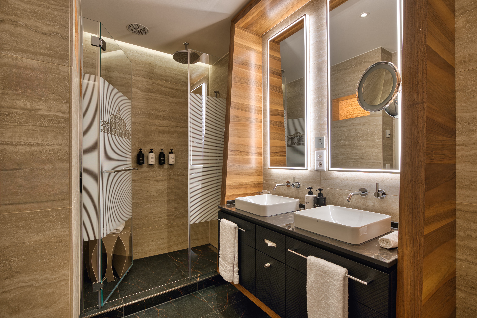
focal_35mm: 17
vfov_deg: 70.4
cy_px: 159
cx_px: 238
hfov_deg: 93.3
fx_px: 225
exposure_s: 1/6
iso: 100
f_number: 8
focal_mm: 17
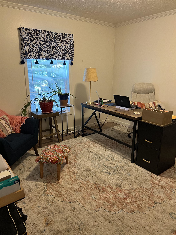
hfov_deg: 53.1
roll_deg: -0.8
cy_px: 118
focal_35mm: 26
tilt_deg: -16.1
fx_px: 176
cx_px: 88
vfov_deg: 67.3
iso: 320
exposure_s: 1/60
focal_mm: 5.7
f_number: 1.5
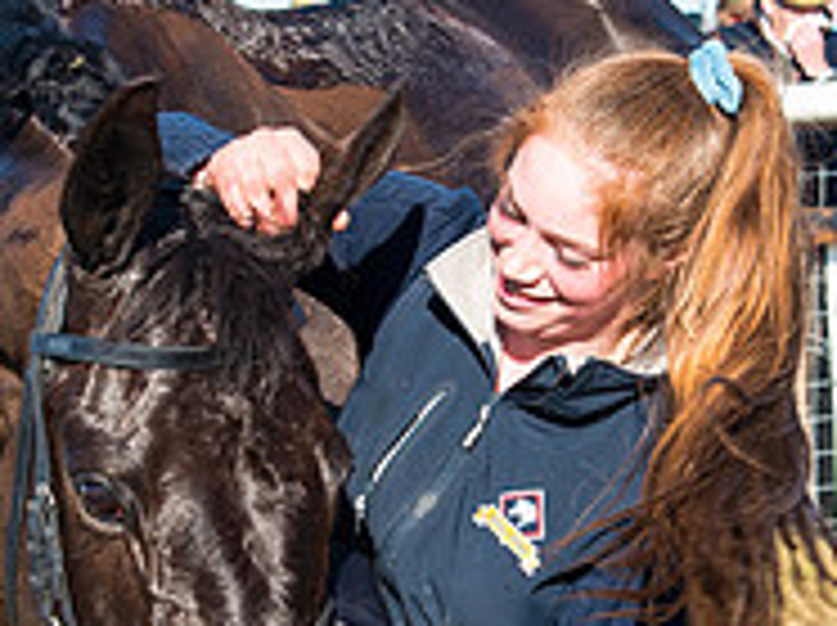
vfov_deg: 9.6
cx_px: 394
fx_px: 3719
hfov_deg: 12.8
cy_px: 392
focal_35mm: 154
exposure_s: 1/250
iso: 125
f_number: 5
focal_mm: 44
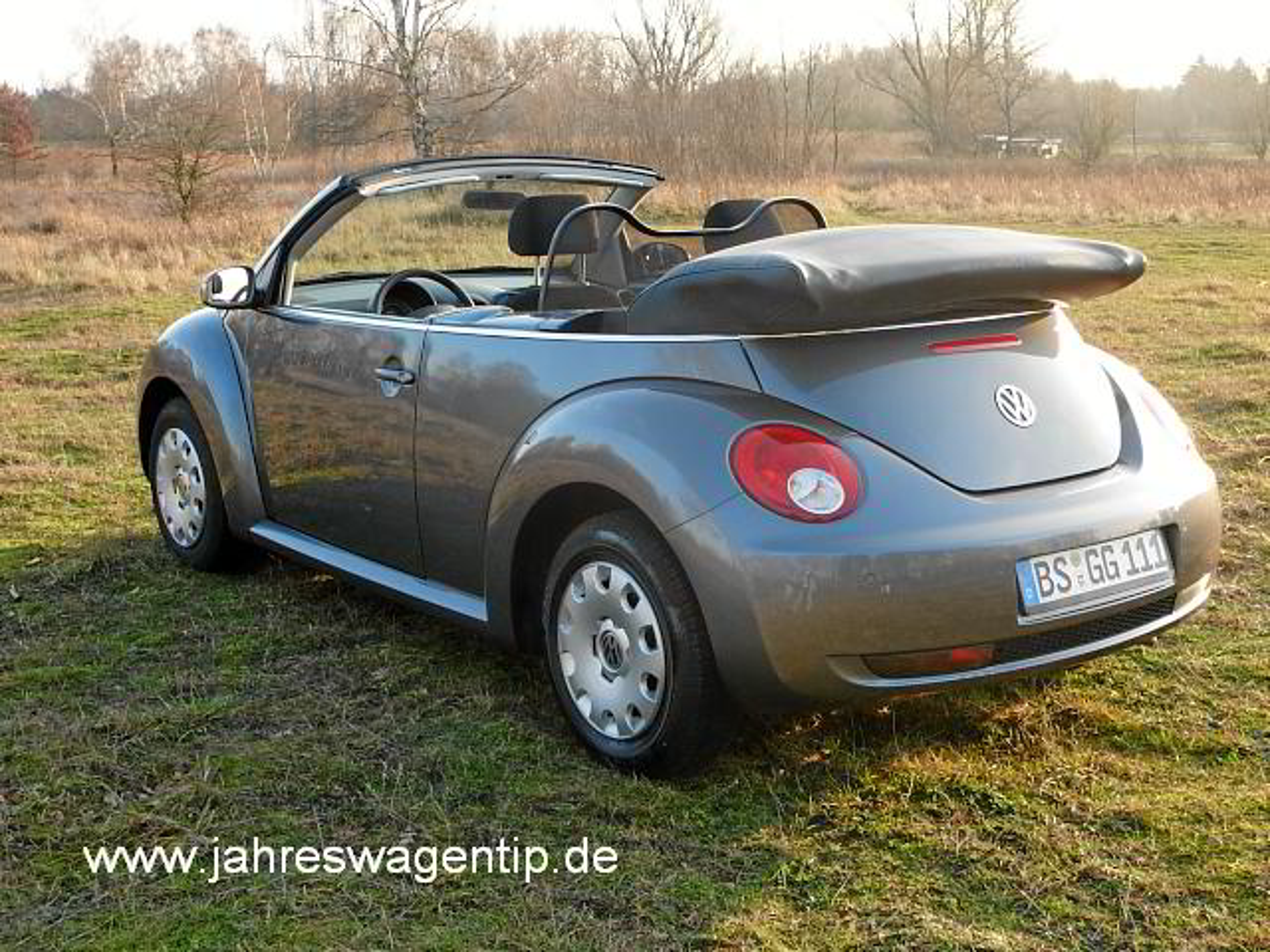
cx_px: 635
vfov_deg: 30.9
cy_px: 476
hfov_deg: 40.4
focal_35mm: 47
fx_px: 1724
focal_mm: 7
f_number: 3.3
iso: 80
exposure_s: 1/100
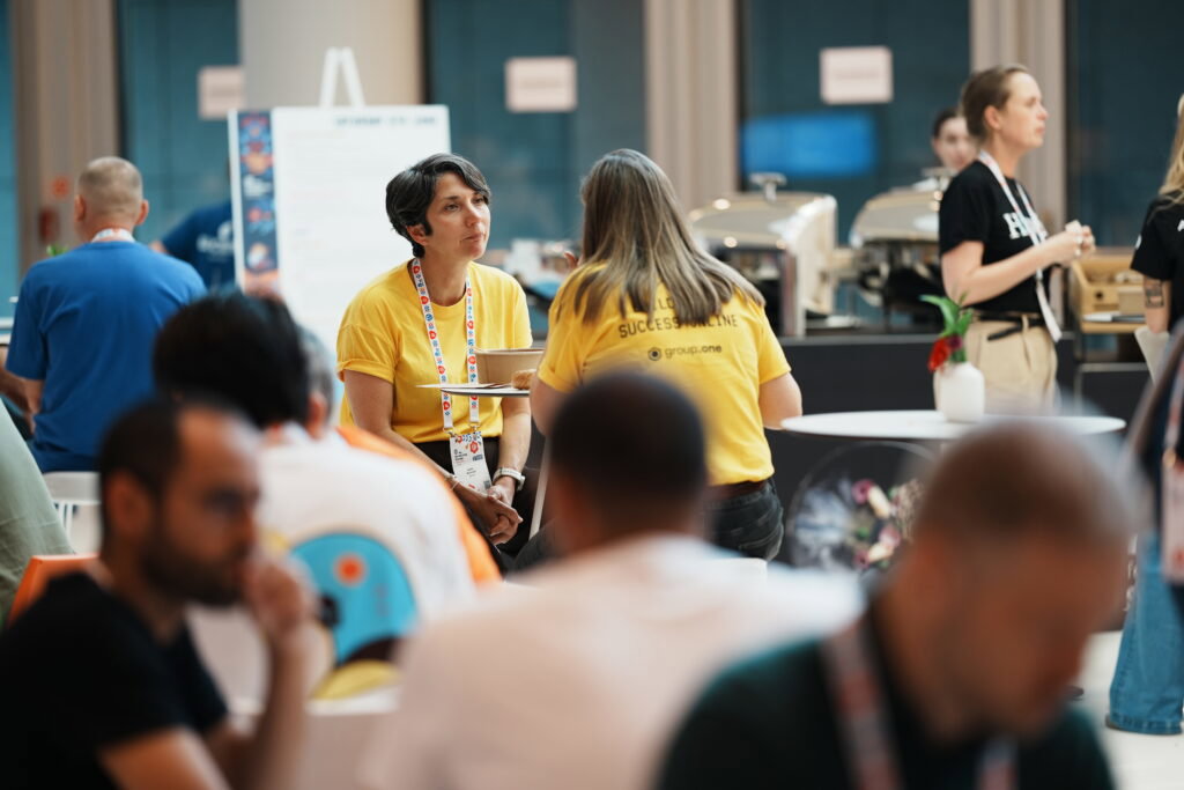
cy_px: 395
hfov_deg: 15.2
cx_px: 592
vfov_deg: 10.2
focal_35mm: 135
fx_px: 4440
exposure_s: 1/250
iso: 200
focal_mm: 135
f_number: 1.8
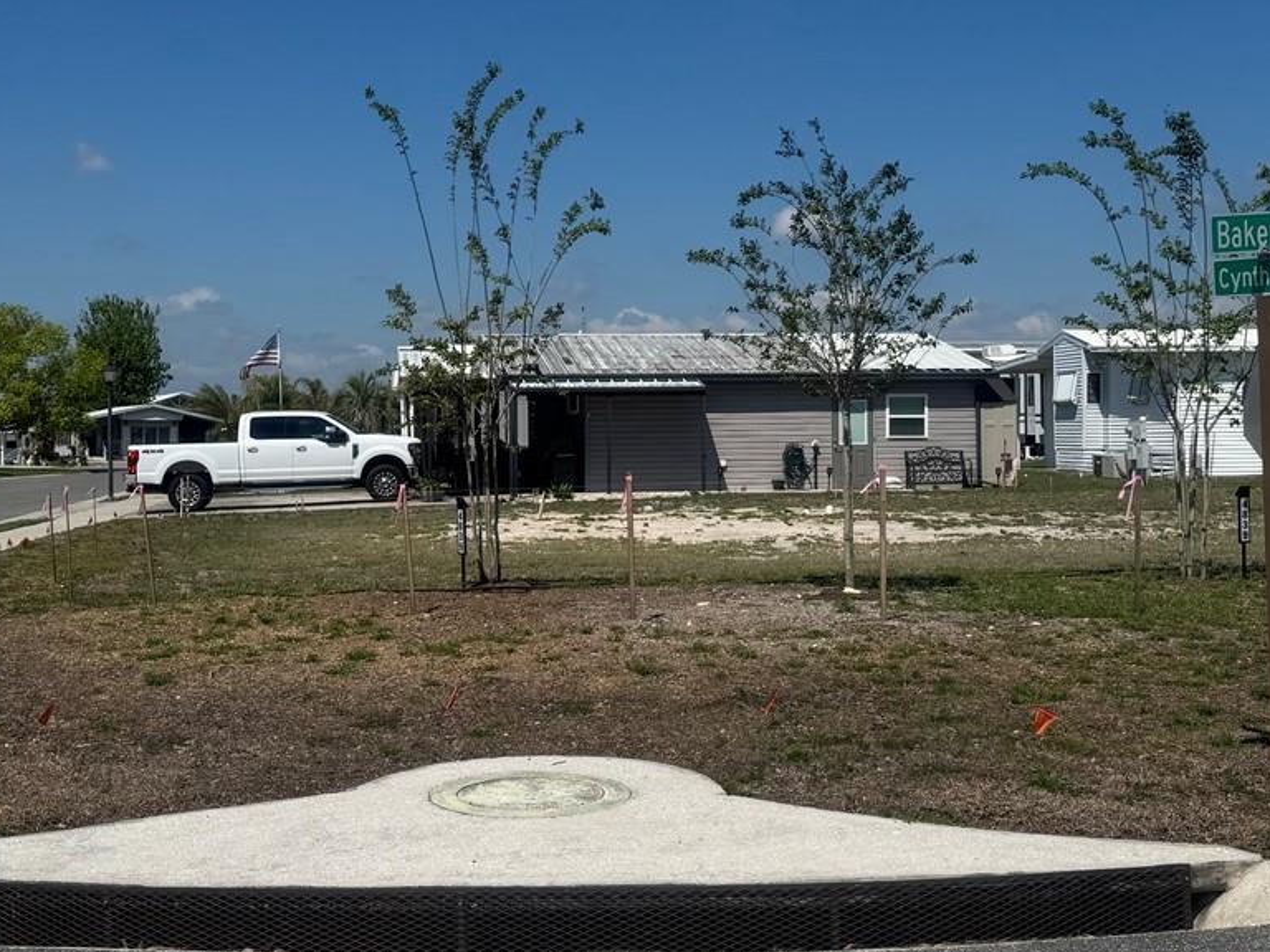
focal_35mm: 50
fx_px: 1834
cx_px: 564
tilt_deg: +0.0
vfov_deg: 29.1
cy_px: 435
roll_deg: +0.2
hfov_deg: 38.1
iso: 80
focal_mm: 6.76
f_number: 1.78
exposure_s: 1/7937
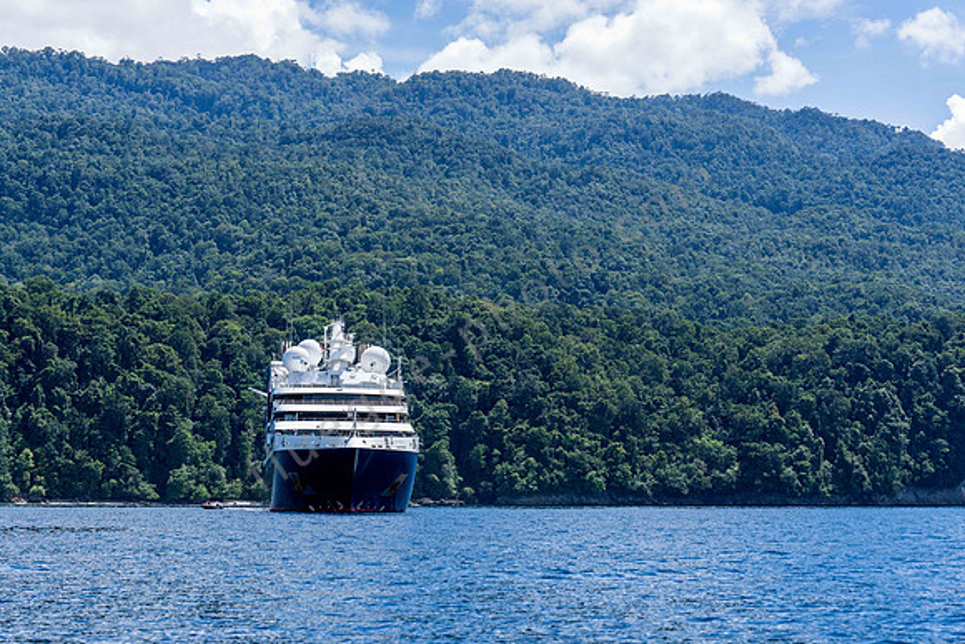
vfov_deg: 18.4
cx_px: 482
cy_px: 322
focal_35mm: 74
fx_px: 1985
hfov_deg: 27.3
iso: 200
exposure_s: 1/1000
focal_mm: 70
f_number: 4.5
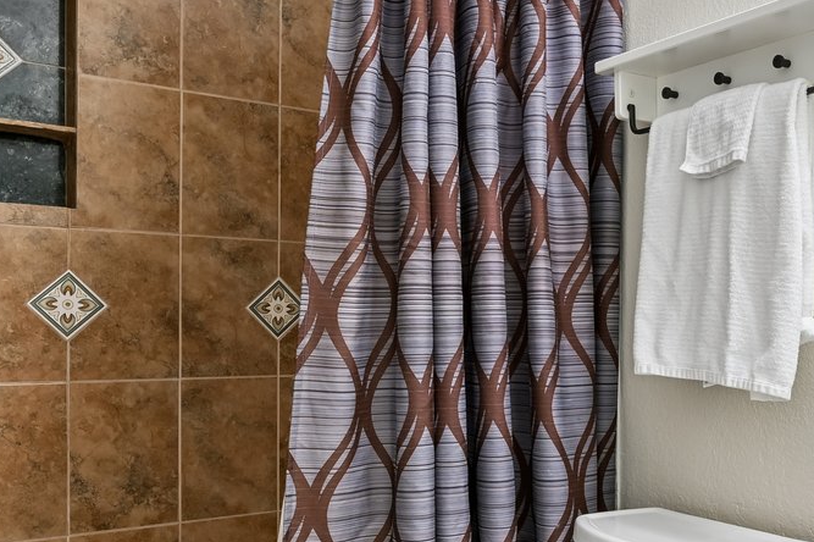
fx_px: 972
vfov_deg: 31.1
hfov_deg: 43.1
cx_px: 668
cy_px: 323
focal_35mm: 43
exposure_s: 1/15
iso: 400
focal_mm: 14
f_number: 8
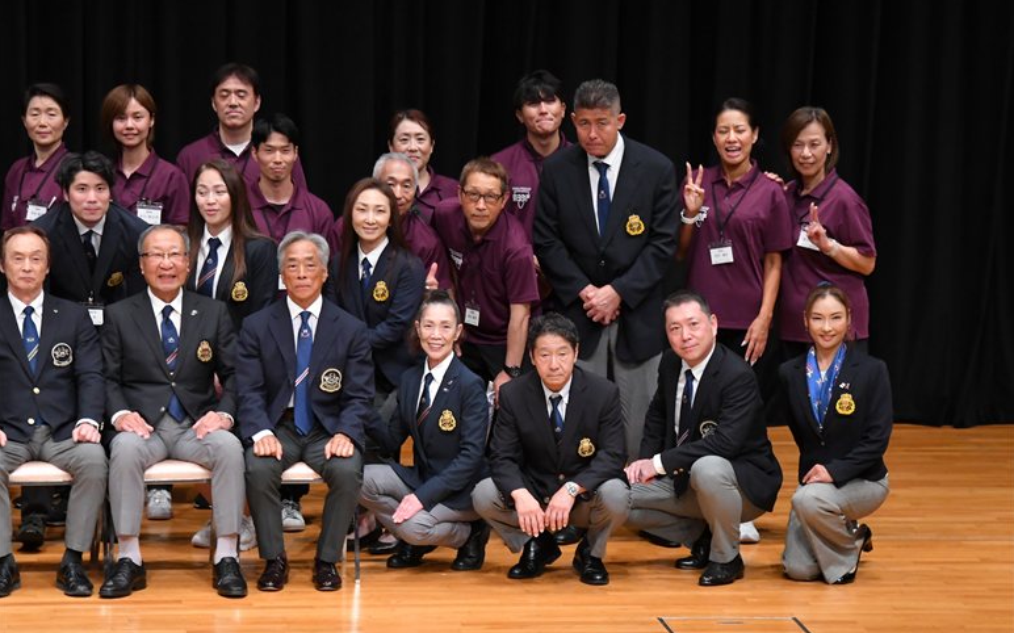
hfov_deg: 9.5
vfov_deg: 5.9
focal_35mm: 222
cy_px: 323
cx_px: 506
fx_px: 6133
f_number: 5.6
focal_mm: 145
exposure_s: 1/400
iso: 3200
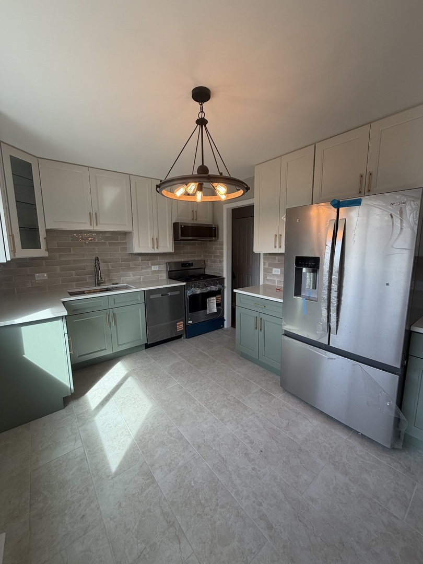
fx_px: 228
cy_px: 282
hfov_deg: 85.7
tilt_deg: -8.5
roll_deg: +0.2
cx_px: 212
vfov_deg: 102.1
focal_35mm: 14
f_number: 2.2
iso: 100
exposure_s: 1/120
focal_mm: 2.22
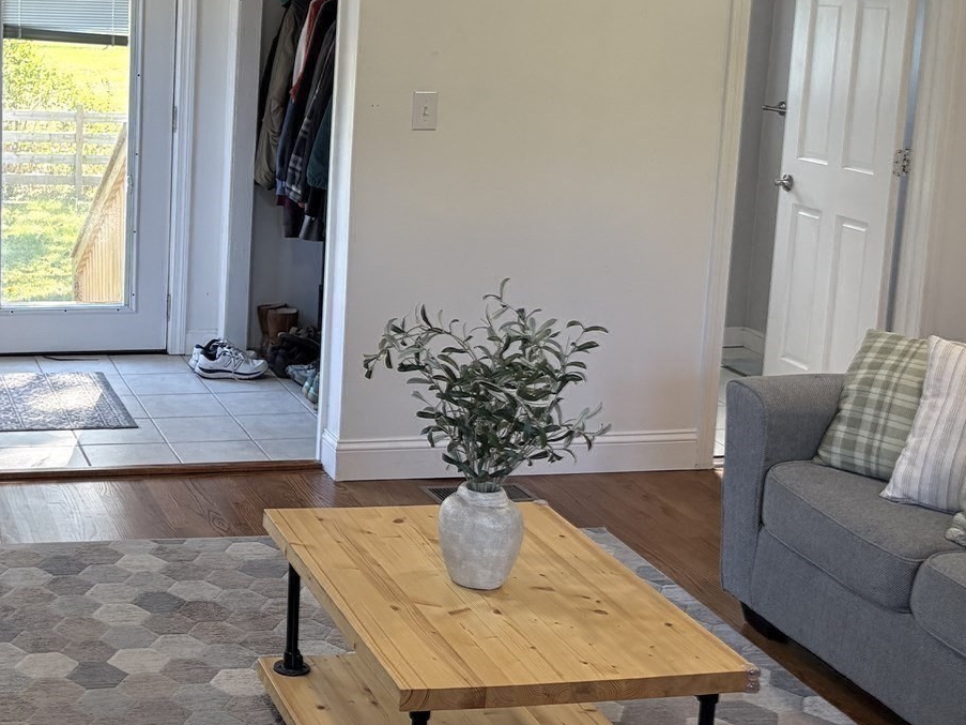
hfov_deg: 31.6
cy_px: 225
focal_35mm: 59
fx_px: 1646
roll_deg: -1.2
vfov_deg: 24.7
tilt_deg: -9.2
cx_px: 152
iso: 125
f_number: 1.6
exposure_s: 1/137
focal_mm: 5.96
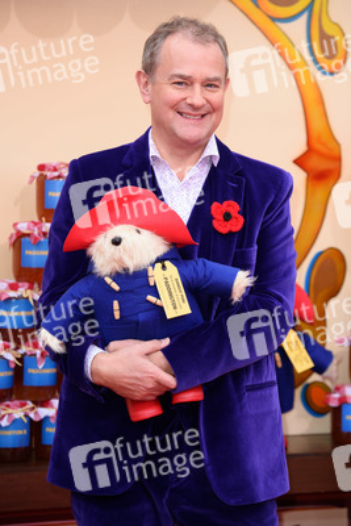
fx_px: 2849
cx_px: 176
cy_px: 263
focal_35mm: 195
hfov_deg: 7.0
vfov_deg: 10.5
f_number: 5.6
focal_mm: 195
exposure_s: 1/250
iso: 320
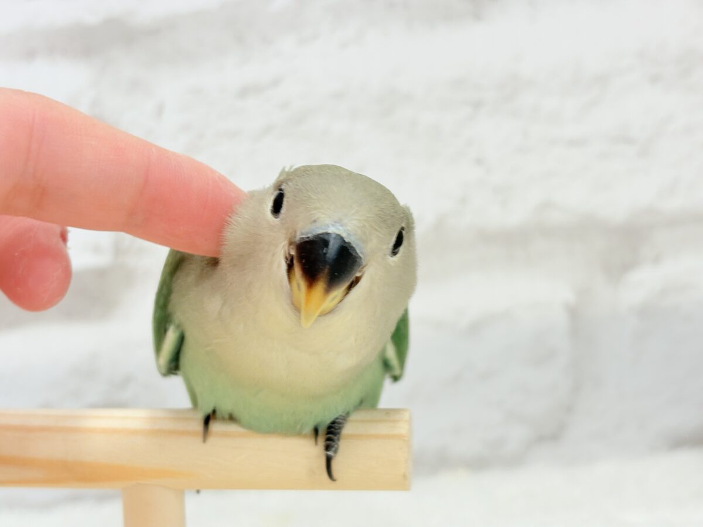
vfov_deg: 28.0
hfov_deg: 36.8
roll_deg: +6.4
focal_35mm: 52
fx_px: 1056
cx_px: 352
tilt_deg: -7.2
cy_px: 264
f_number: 1.6
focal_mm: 5.96
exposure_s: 1/50
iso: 40
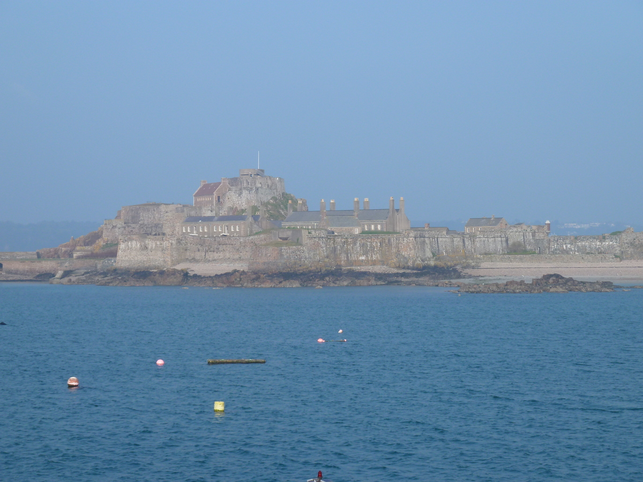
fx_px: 1783
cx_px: 322
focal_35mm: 96
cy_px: 241
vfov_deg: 15.4
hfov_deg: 20.4
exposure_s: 1/500
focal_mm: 15.8
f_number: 4.3
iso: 80
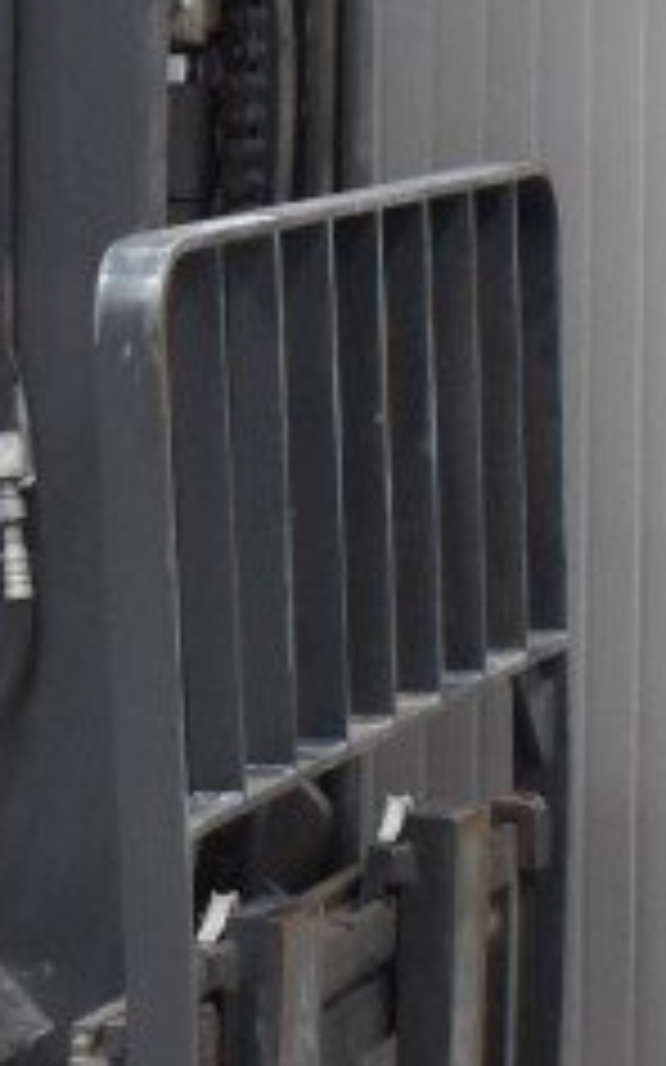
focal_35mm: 194
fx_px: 5625
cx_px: -603
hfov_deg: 6.6
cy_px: 139
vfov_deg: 10.8
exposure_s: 1/25
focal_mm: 25
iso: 1600
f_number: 5.6
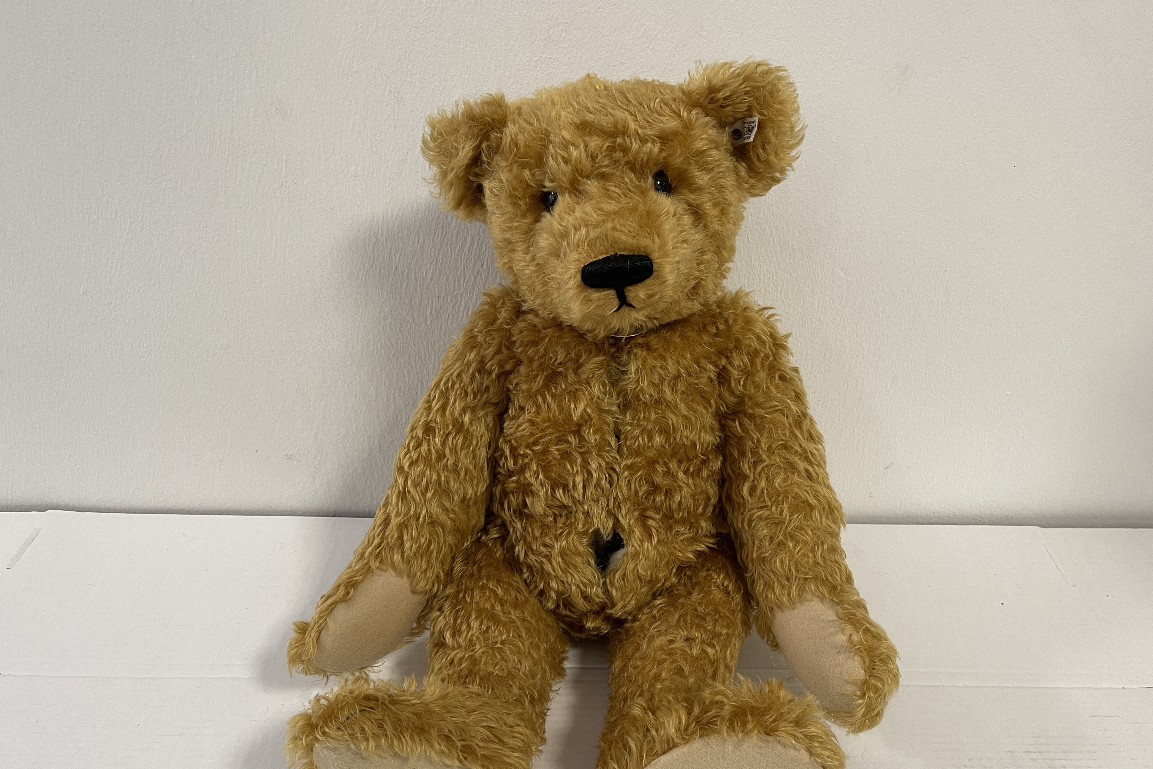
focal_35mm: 27
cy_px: 441
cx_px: 585
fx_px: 865
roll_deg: -2.1
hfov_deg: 67.4
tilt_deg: -26.8
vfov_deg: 47.8
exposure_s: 1/50
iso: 100
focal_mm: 5.1
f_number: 1.6
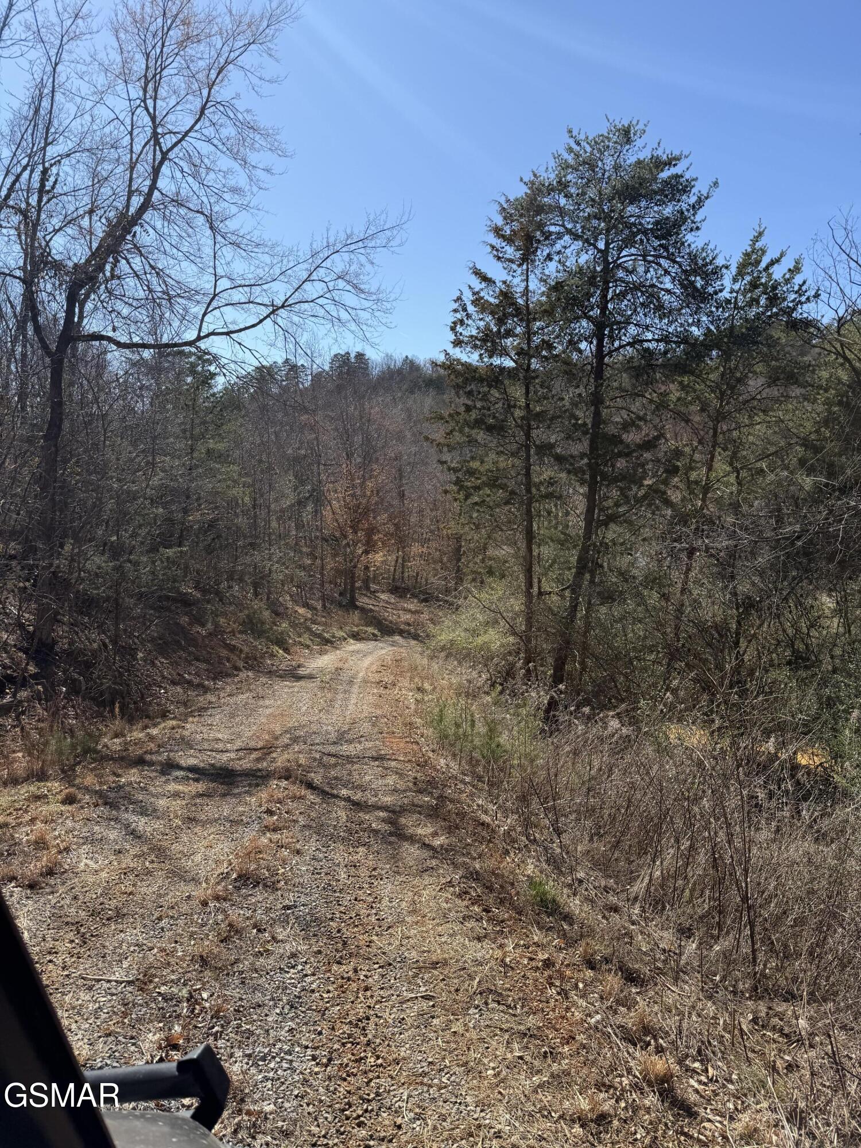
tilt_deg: -5.7
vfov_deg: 71.6
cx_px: 430
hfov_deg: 56.8
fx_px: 796
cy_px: 574
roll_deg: +1.8
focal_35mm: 24
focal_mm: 6.76
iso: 80
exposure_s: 1/3759
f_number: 1.78
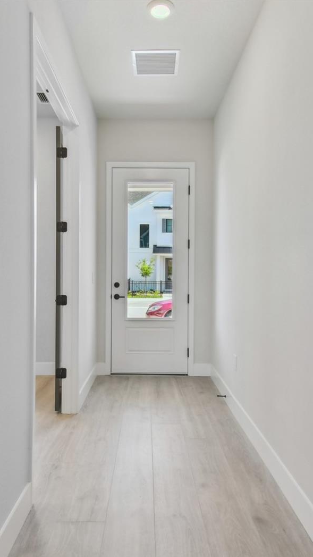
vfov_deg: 76.3
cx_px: 151
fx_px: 354
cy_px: 281
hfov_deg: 47.7
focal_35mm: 24
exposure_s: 1/200
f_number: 7.1
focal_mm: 10
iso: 100
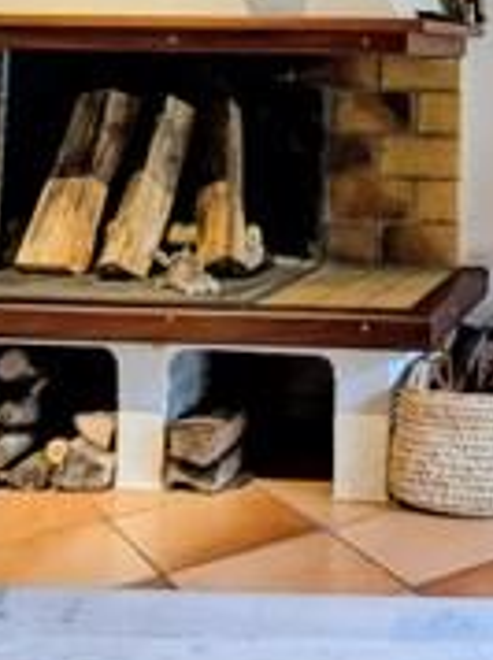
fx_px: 1028
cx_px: 626
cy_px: -67
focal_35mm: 54
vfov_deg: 31.5
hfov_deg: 24.0
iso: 43
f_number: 1.7
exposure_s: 1/47.2
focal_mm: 2.02
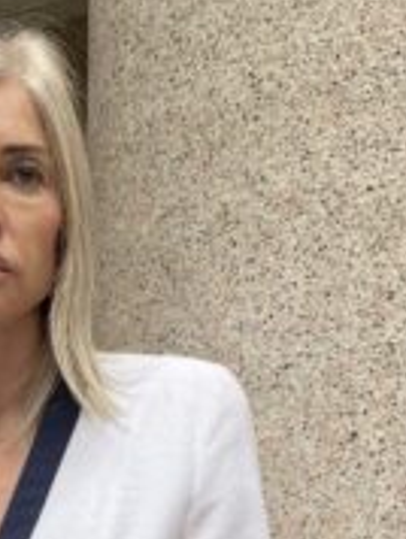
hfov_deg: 19.5
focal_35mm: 72
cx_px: -52
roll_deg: +1.1
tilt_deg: -2.4
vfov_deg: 23.4
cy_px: 728
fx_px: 1123
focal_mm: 4.2
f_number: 1.6
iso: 32
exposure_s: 1/312
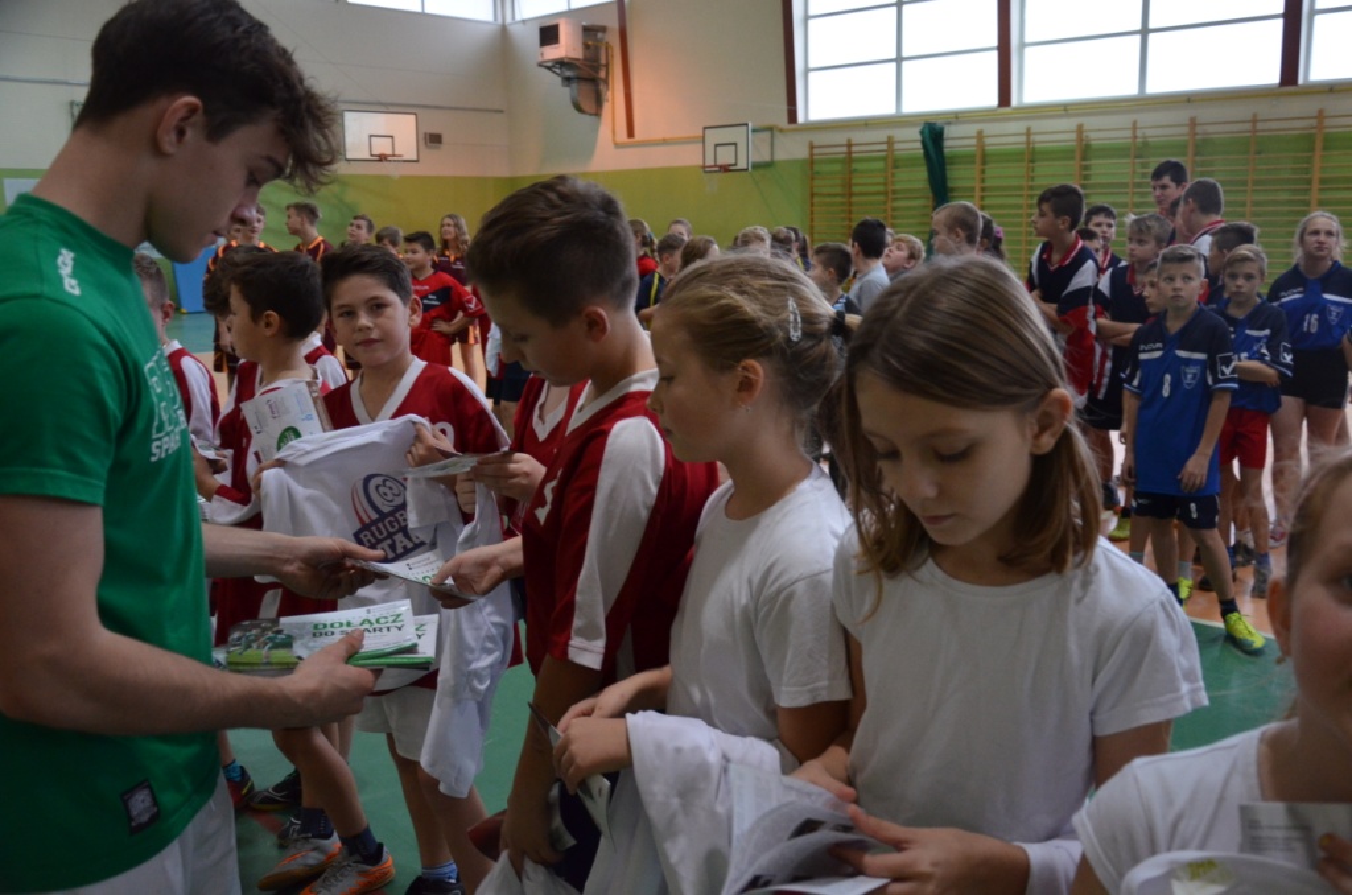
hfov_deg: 59.6
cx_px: 676
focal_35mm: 32
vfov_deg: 41.5
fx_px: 1180
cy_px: 448
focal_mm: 21
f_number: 3.8
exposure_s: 1/125
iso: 1600
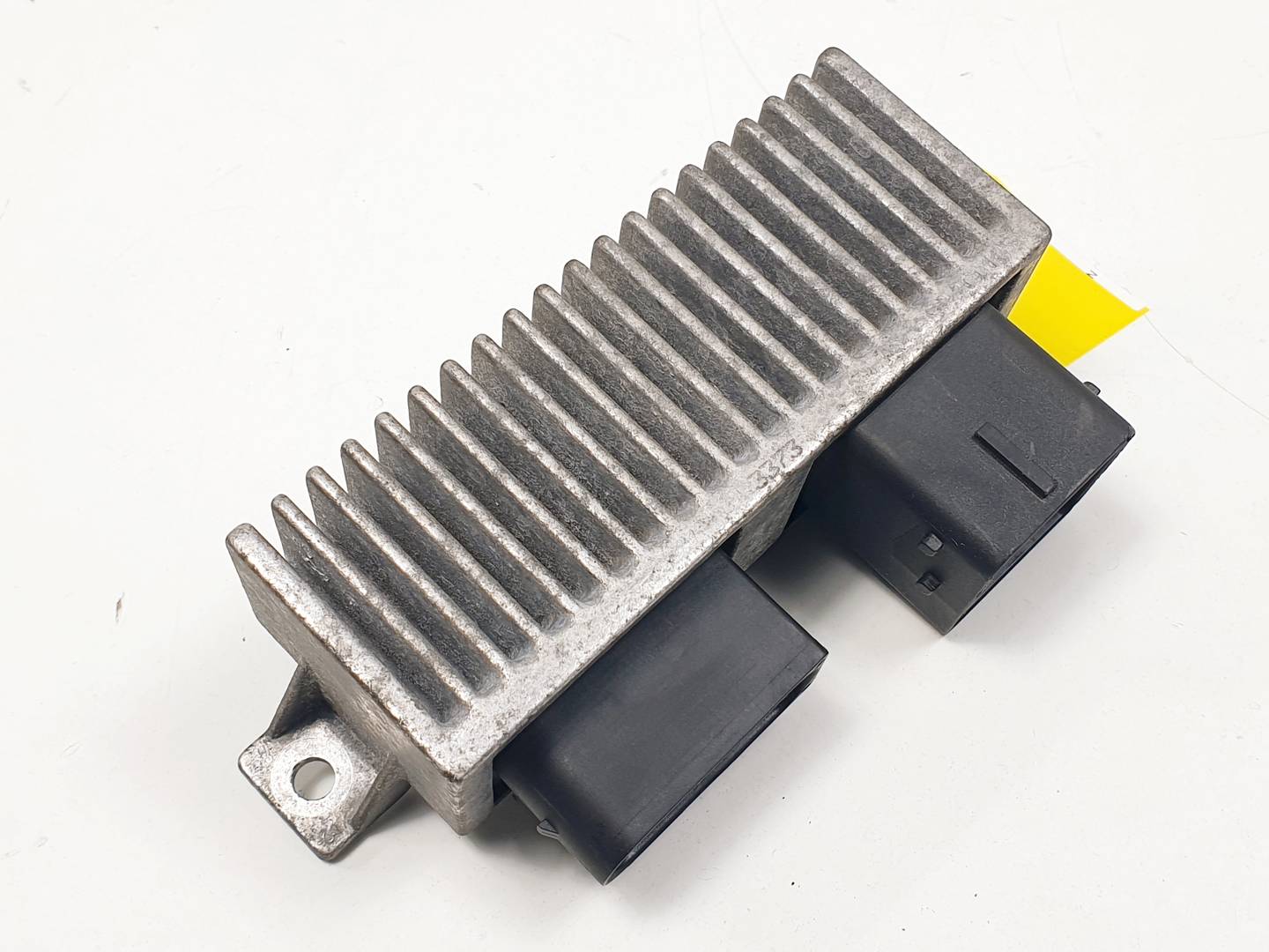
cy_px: 476
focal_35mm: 26
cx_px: 634
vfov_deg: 53.1
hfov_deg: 67.3
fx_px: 953
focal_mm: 4.3
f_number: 2.4
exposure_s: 1/239
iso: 50
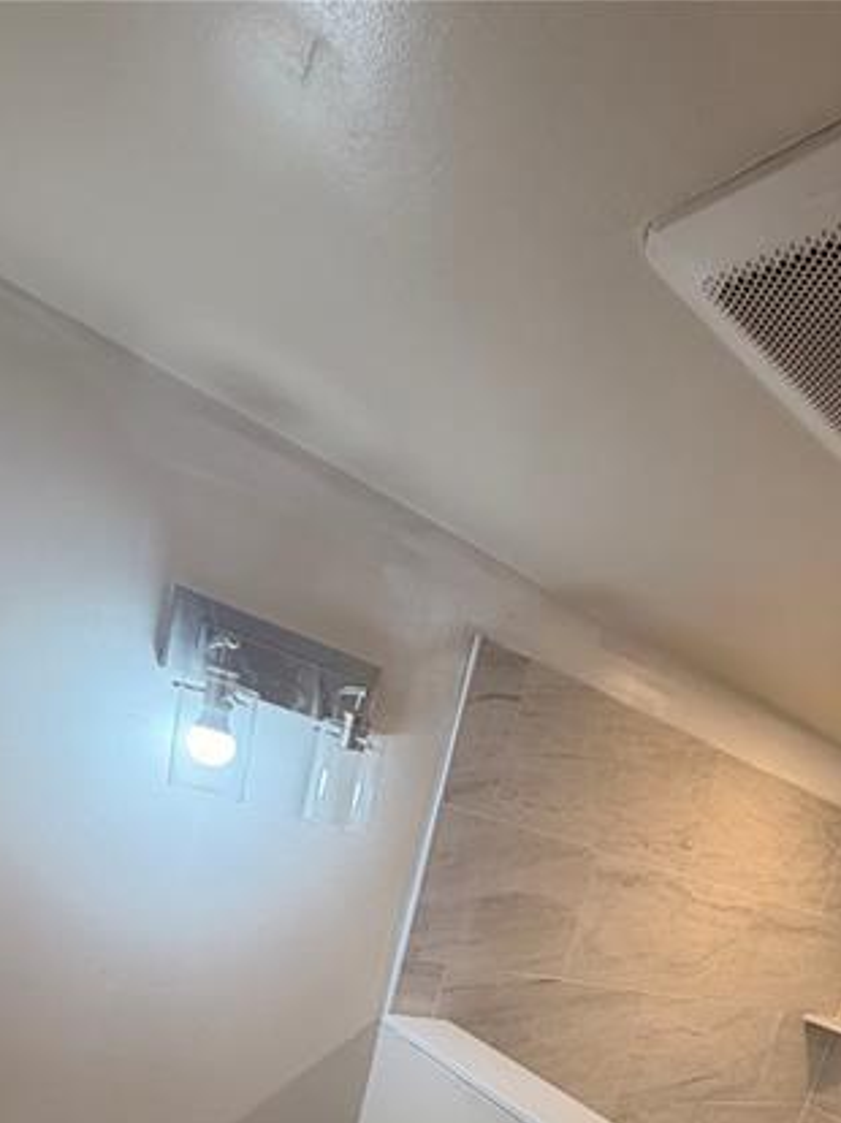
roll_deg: -15.8
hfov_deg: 51.7
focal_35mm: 26
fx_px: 843
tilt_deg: -10.8
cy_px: 1039
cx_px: 583
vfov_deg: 56.6
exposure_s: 1/120
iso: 160
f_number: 2.2
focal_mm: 2.22
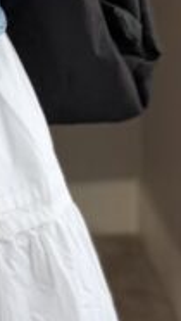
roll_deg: +1.3
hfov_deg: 4.2
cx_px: 43
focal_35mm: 288
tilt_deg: -19.0
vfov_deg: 7.5
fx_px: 2451
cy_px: 90
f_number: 1.78
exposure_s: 1/120
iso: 125
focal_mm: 6.76
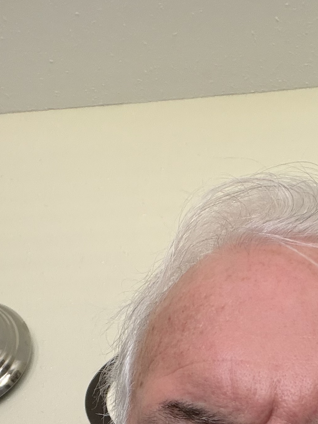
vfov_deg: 26.2
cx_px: 184
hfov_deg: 21.6
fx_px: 833
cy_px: 473
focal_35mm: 68
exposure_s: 1/60
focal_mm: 2.71
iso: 160
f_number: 1.9
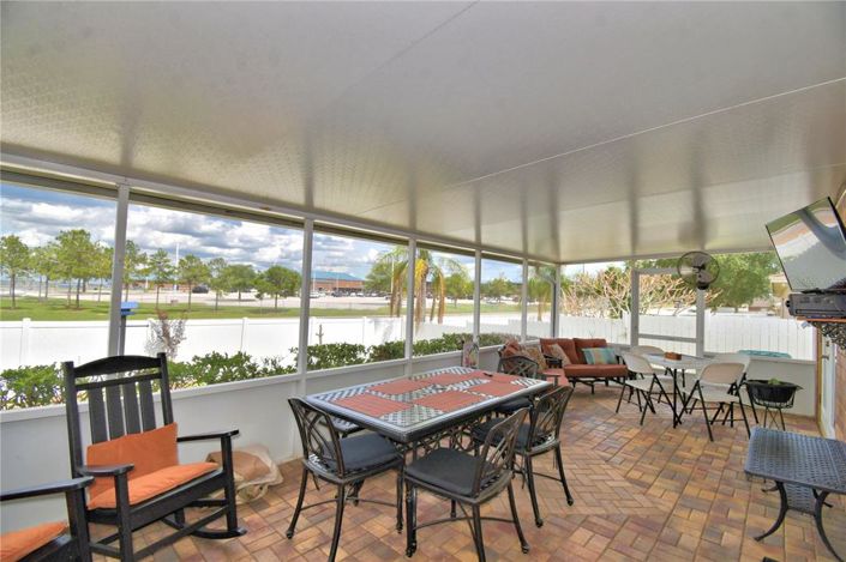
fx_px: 352
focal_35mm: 15
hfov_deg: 100.4
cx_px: 423
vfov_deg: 77.2
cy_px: 281
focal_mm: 10
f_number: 8
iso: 100
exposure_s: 1/250
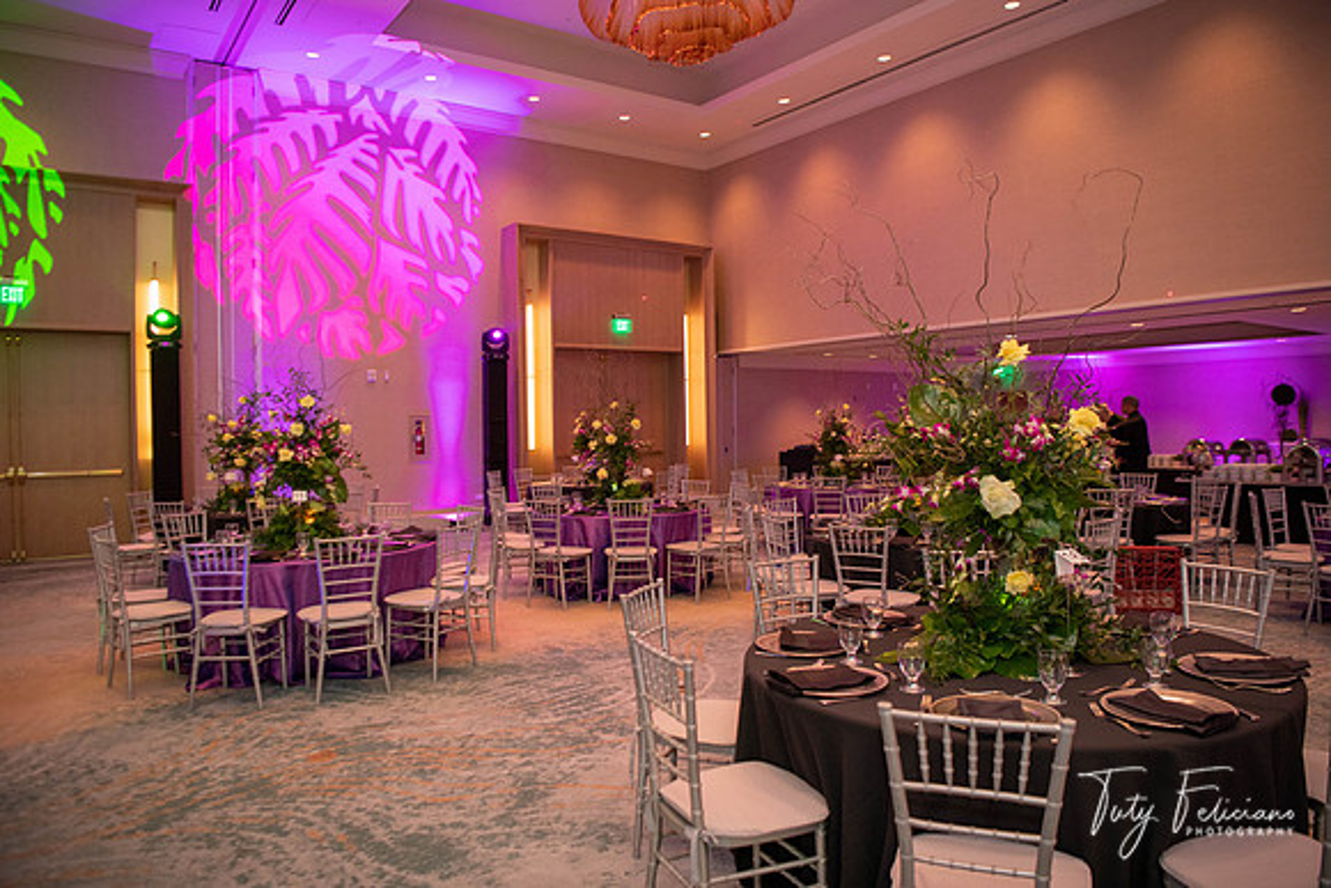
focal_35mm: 24
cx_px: 666
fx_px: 887
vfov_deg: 53.2
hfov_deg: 73.7
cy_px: 444
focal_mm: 24
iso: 800
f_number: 3.2
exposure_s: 1/50
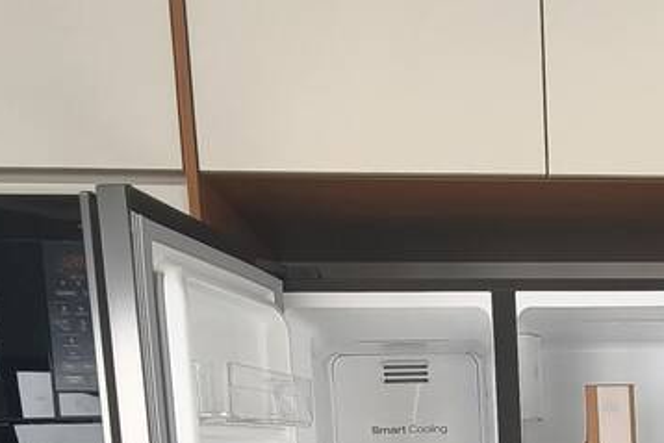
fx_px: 867
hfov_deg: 39.4
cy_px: 582
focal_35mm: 47
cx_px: 577
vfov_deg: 24.8
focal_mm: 1.67
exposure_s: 1/133
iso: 50
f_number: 2.2
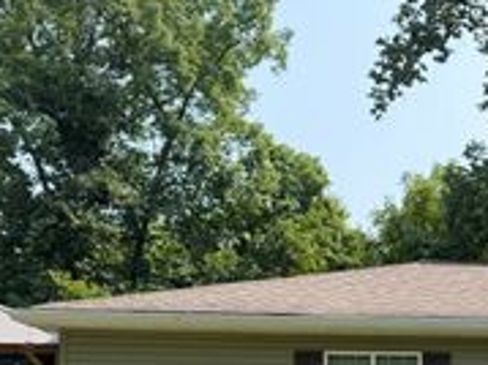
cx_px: 488
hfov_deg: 27.3
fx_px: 944
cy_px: 402
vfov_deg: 20.8
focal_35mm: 67
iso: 100
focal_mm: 6.76
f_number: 1.78
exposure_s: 1/1689
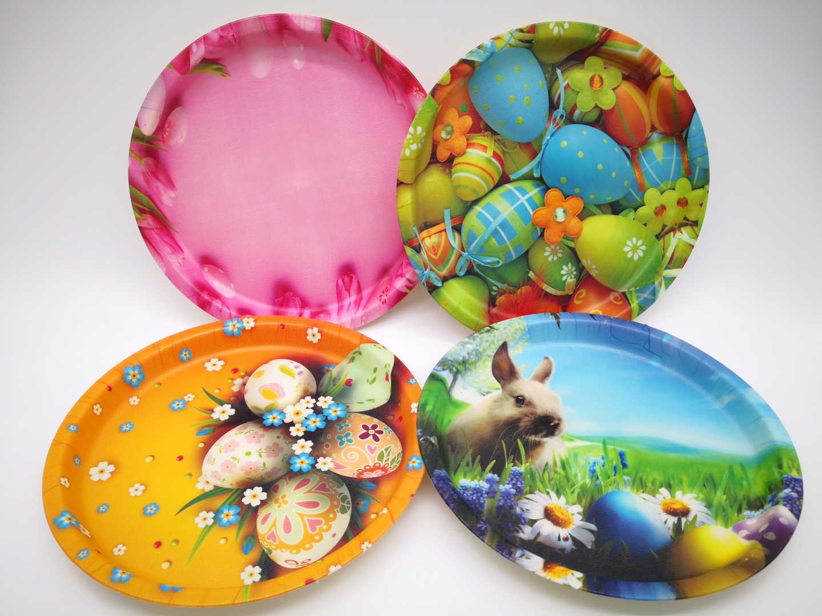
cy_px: 308
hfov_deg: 65.3
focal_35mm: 27
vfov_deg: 51.4
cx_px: 411
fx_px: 641
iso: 50
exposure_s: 1/100
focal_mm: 3.95
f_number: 1.6
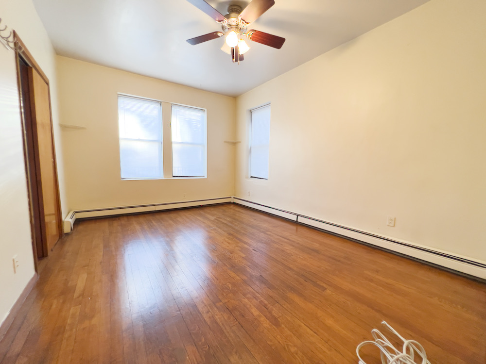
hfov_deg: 106.2
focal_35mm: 13
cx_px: 243
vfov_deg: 89.9
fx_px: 183
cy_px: 182
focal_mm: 1.57
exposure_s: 1/60
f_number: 1.8
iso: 125
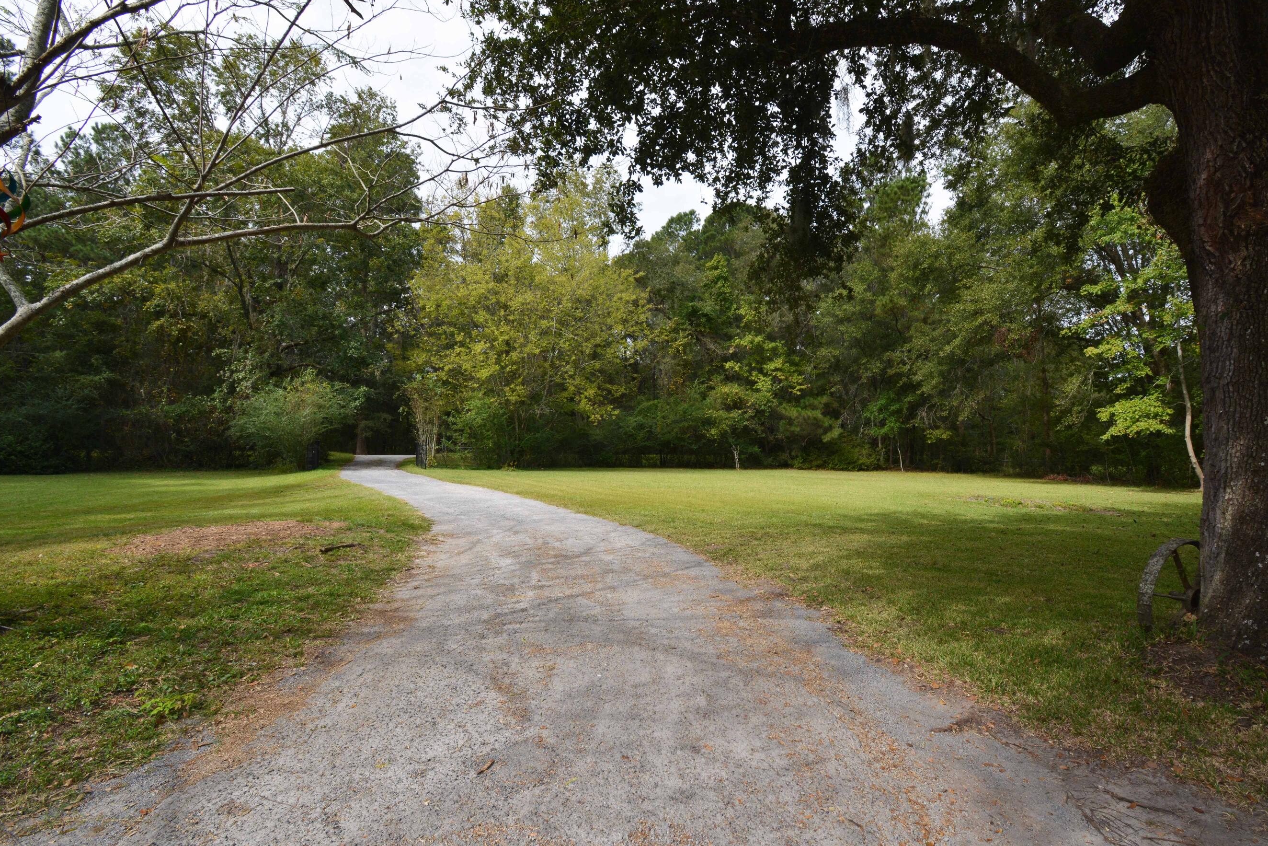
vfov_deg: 70.4
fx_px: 599
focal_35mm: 17
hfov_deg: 93.0
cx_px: 692
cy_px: 428
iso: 160
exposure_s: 1/250
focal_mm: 10
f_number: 8
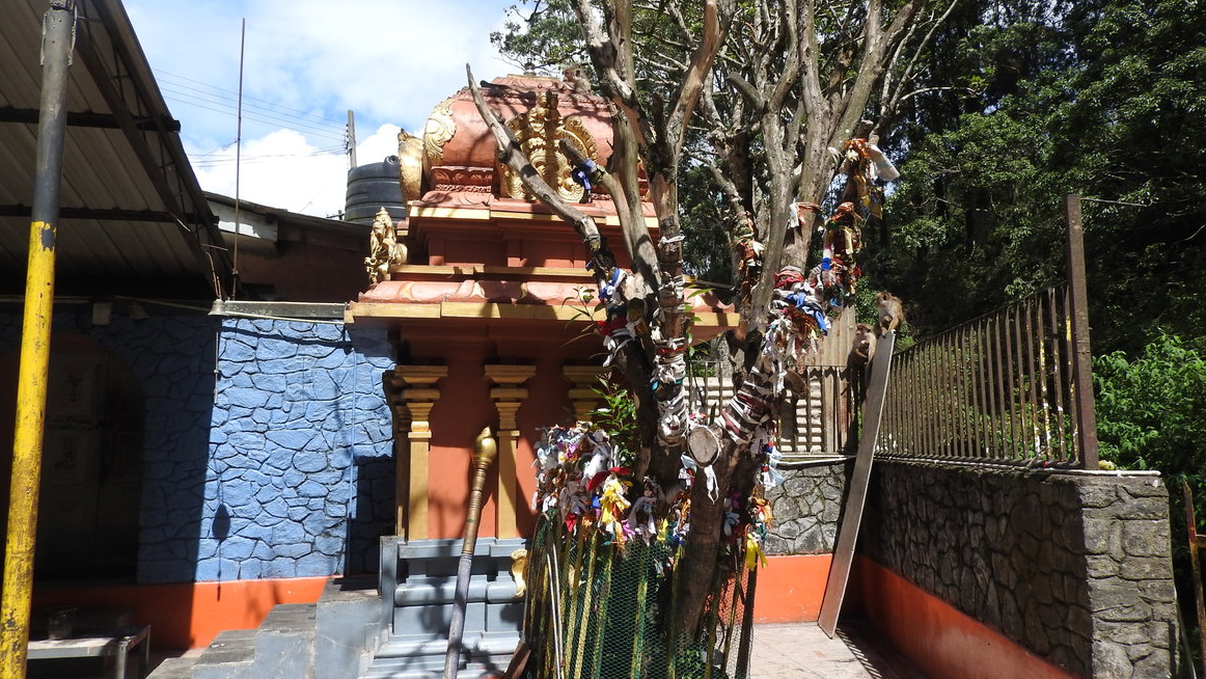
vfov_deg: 42.9
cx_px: 594
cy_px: 329
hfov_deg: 69.8
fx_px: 864
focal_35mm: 27
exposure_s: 1/1000
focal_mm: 4.3
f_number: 3.3
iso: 100
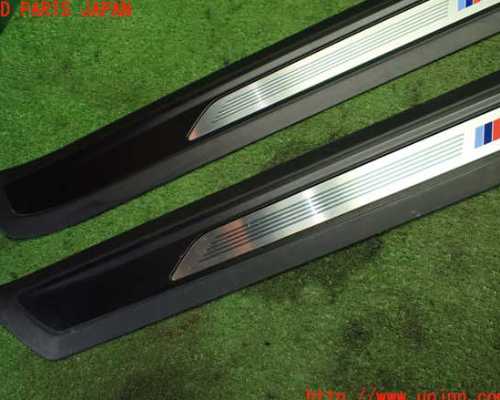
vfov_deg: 45.8
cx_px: 239
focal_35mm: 32
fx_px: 473
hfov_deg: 55.6
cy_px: 204
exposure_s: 1/125
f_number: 2.3
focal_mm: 5.4
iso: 640
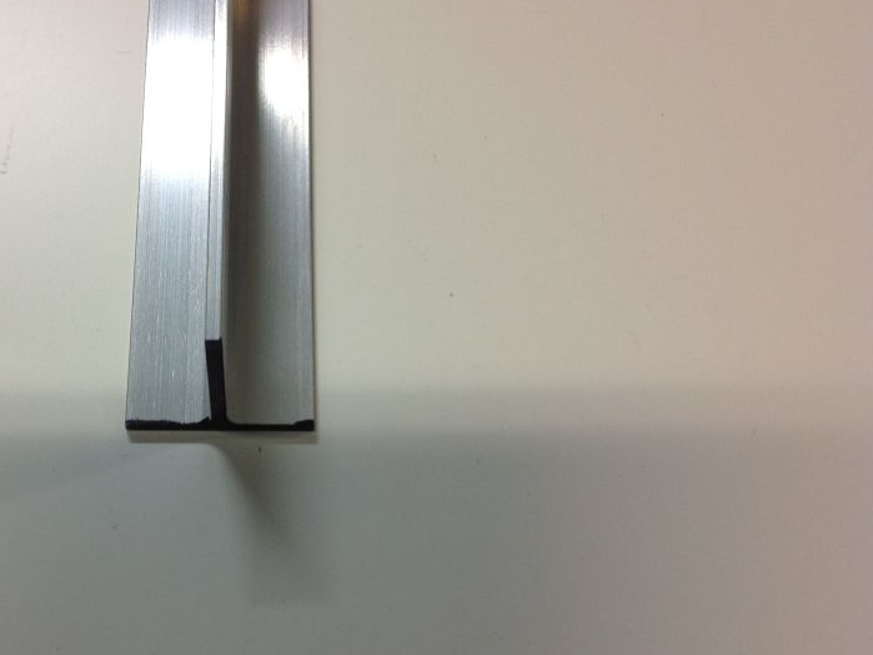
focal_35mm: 50
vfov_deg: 29.0
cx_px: 264
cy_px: 397
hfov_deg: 37.6
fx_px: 1261
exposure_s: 1/25
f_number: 2.4
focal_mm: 4.28
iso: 64
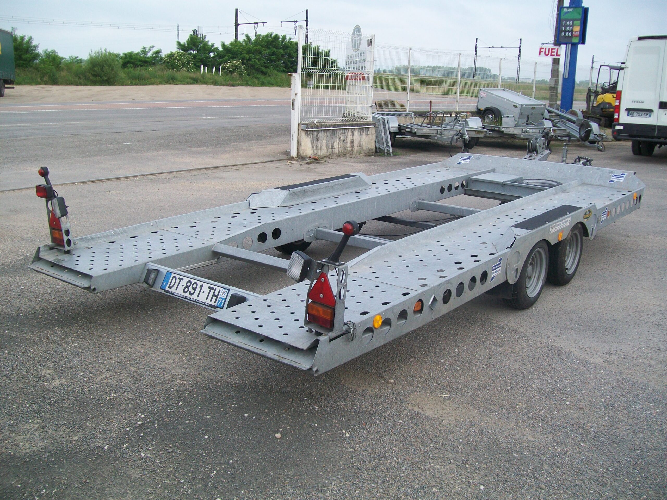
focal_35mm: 34
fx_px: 655
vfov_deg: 41.8
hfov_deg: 54.0
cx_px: 334
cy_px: 250
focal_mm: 6.1
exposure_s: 1/500
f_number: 2.7
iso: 64
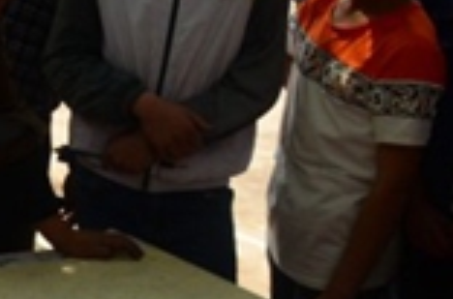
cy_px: 77
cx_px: -226
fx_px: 1204
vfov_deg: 14.1
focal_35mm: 96
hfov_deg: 18.8
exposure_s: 1/500
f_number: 11
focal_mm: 20
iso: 800
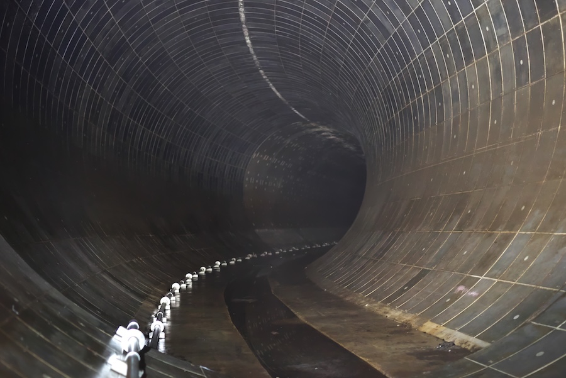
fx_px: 786
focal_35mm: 50
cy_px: 189
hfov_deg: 39.6
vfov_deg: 27.0
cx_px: 283
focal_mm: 50
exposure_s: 1/15
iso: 12800
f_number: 2
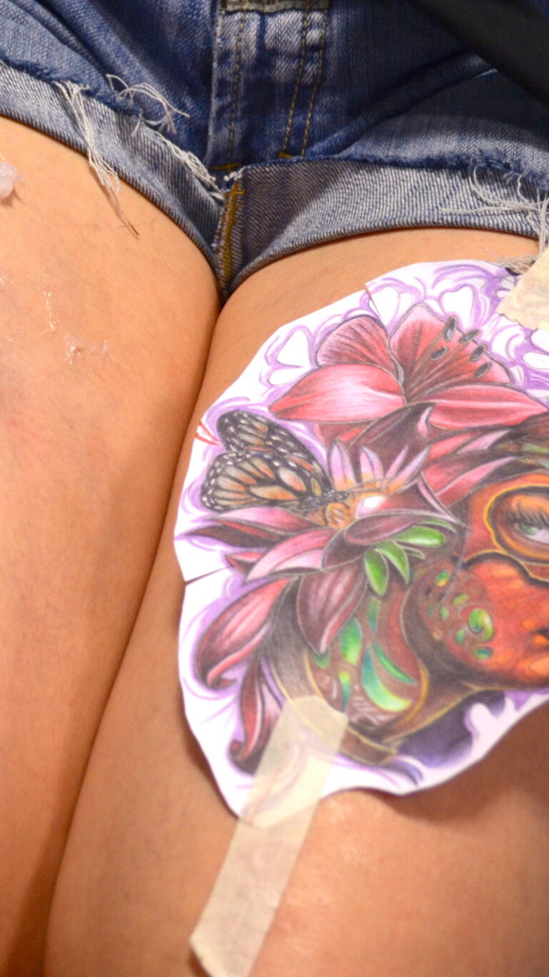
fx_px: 3029
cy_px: 400
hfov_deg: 10.1
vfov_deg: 18.3
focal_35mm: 117
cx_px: -192
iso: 500
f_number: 5.3
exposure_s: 1/60
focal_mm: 40
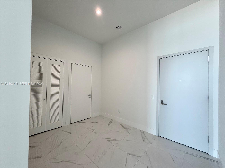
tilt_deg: +1.0
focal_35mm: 14
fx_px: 91
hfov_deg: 102.1
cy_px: 84
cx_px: 112
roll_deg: -0.6
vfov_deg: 85.7
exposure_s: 1/121
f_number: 2.2
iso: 125
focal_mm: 2.22
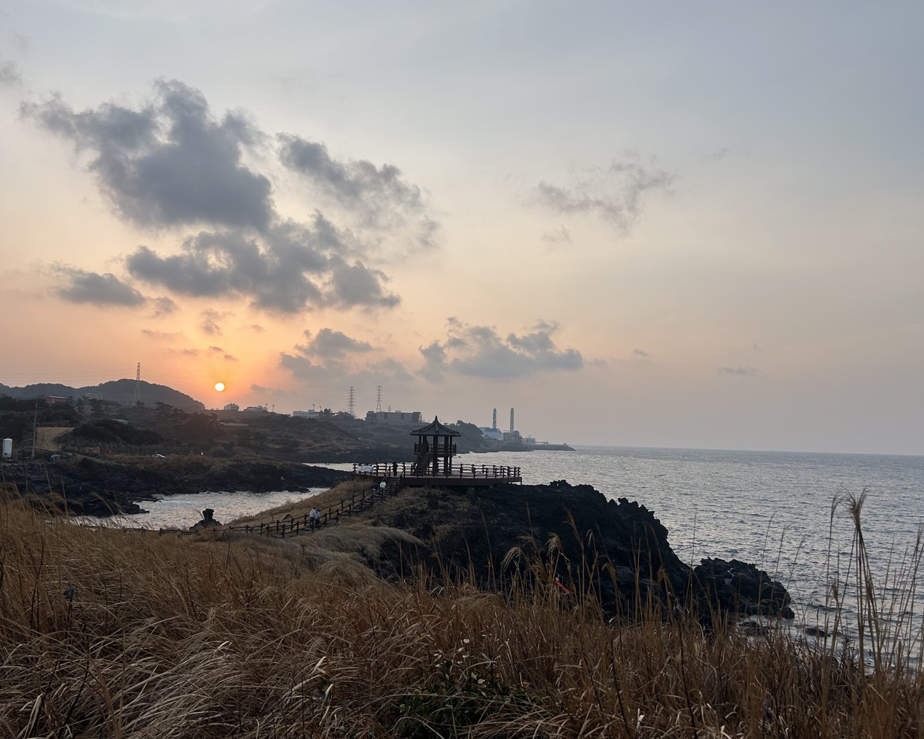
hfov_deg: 62.2
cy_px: 380
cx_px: 452
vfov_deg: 51.5
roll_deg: -1.1
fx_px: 766
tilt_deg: +3.6
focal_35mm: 28
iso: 50
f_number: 1.5
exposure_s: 1/1597
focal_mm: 5.7
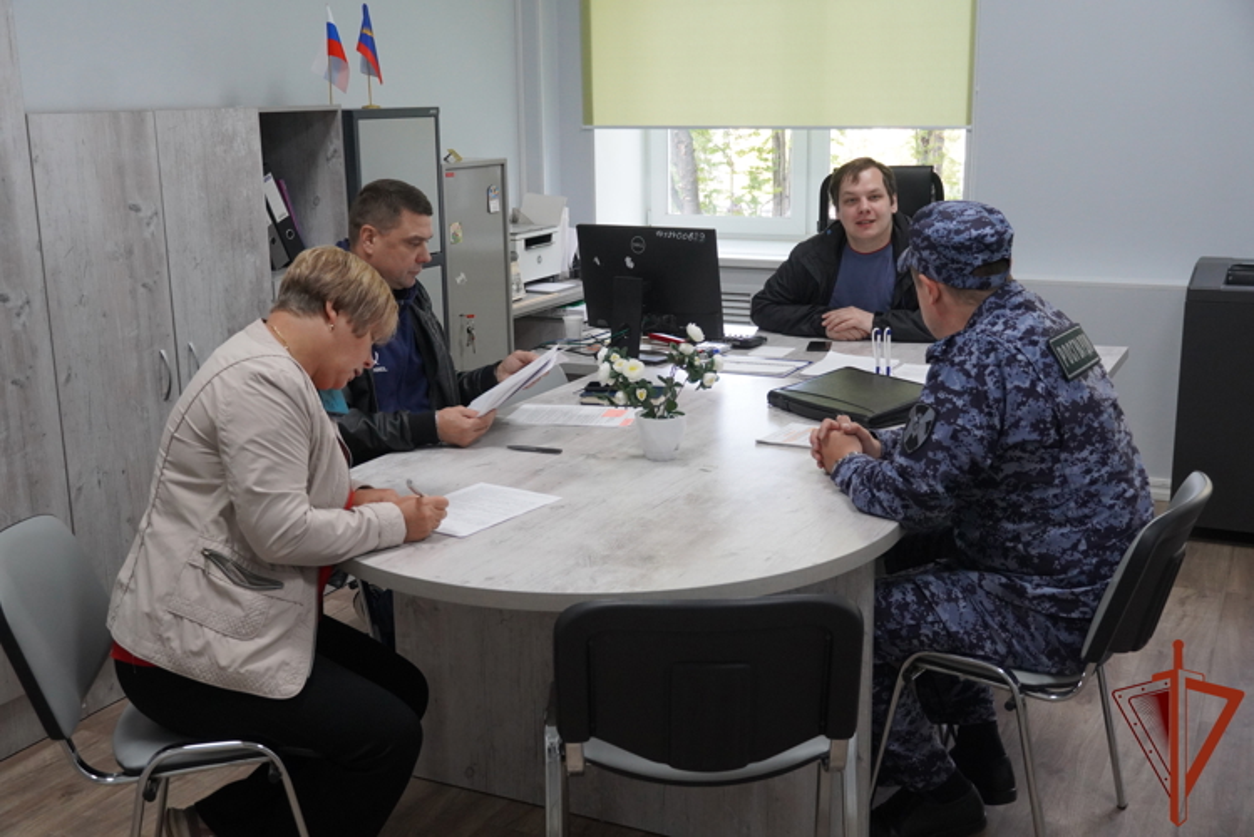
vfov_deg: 31.9
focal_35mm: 42
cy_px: 418
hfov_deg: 46.4
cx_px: 627
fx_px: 1463
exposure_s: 1/160
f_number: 4.5
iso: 1600
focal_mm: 28
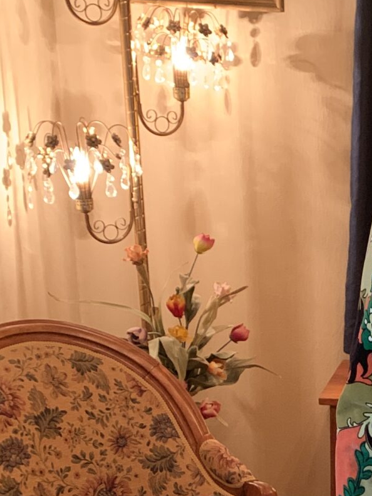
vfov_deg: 22.1
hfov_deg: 16.3
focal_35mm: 84
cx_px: 530
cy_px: 532
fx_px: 1204
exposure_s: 1/30
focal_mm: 4.25
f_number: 1.8
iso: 400
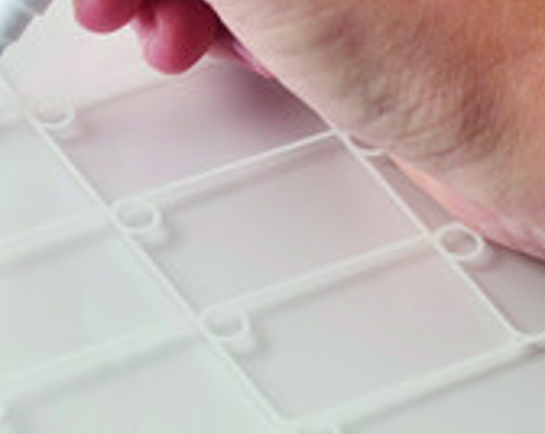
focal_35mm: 281
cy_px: 44
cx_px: -188
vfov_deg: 5.5
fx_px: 4527
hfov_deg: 6.8
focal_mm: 105
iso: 100
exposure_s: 1/125
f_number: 13
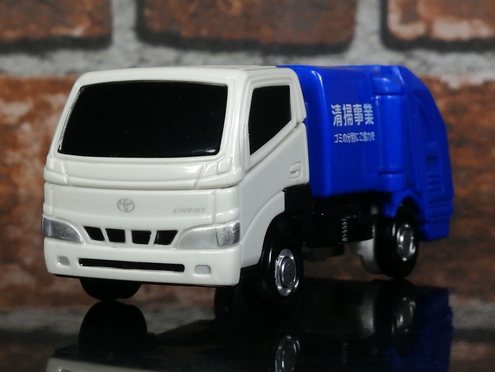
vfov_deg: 15.9
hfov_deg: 21.1
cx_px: 248
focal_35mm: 93
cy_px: 186
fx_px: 1330
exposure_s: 1/149
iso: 50
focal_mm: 3.62
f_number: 1.8
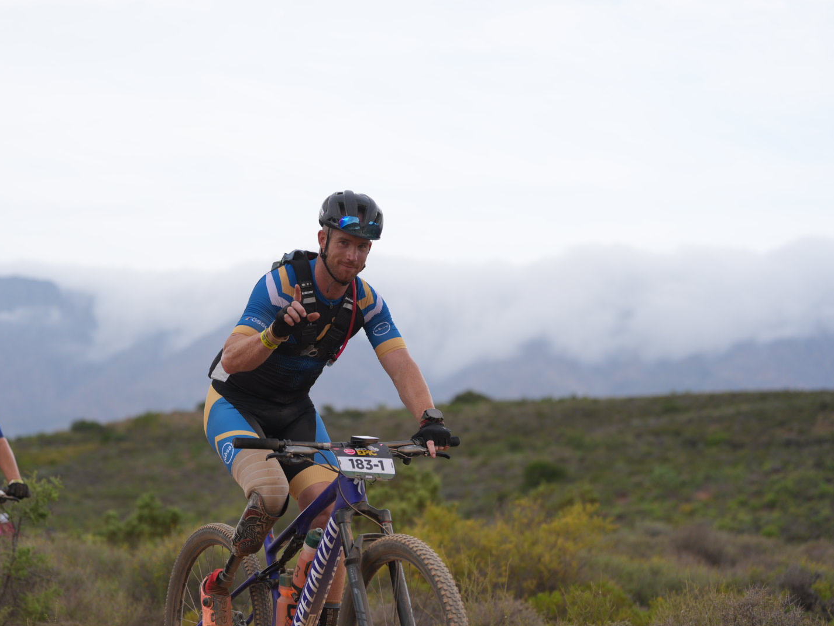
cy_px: 315
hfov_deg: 23.3
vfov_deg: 17.6
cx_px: 374
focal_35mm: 84
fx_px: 2024
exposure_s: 1/2500
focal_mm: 77
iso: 250
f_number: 2.8
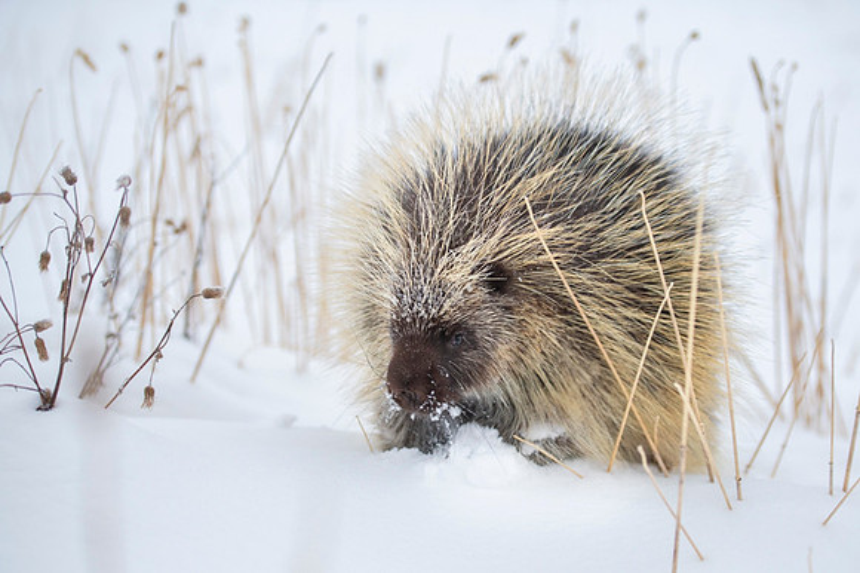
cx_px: 376
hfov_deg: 25.7
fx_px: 1882
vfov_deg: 17.3
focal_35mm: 79
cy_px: 323
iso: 1250
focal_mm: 70
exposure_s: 1/80
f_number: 2.8
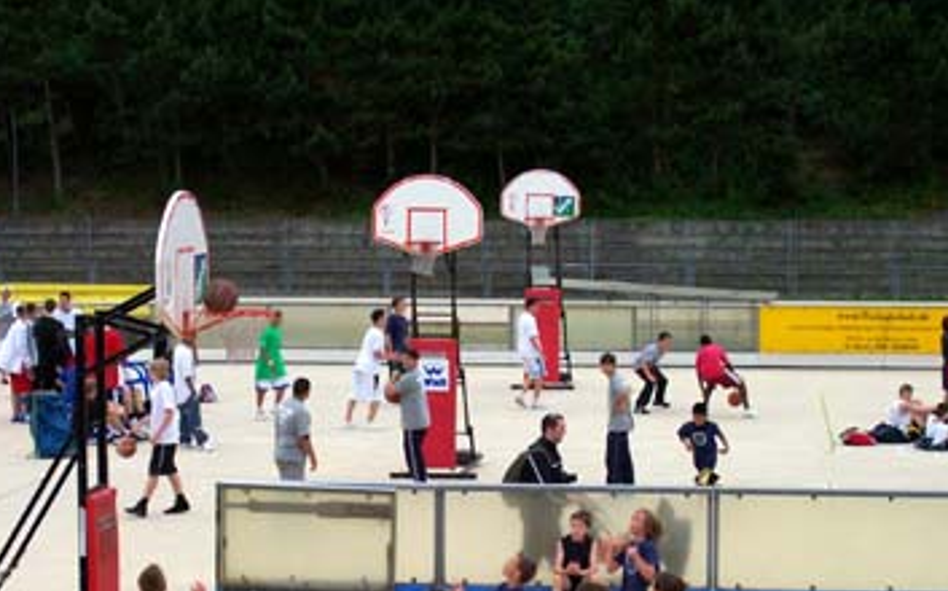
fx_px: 2866
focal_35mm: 111
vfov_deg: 11.7
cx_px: 440
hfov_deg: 18.8
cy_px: 449
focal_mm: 13.5
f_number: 4
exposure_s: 1/494
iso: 80
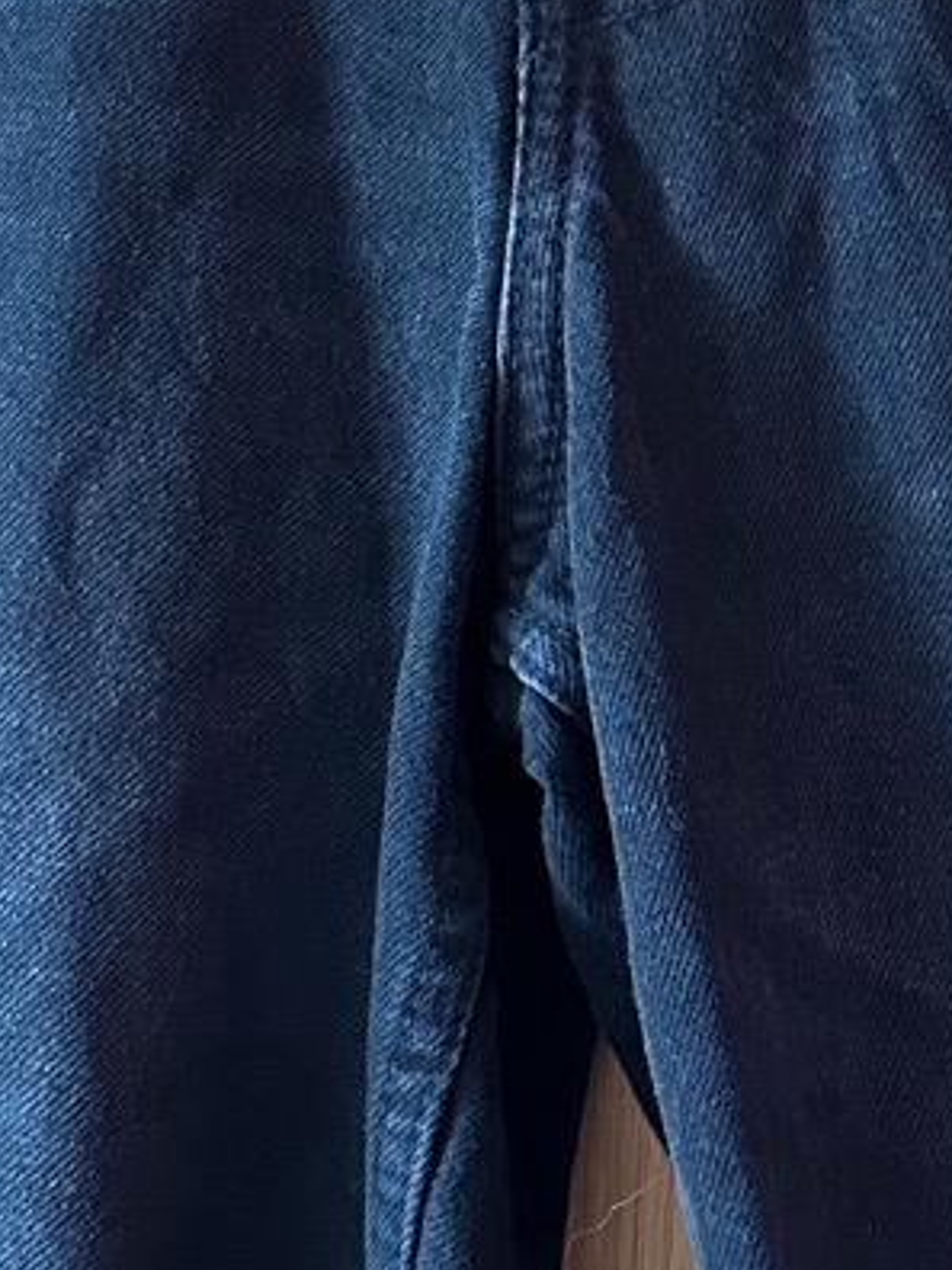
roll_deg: -2.2
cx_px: 664
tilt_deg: +0.1
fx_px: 3557
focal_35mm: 97
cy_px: 266
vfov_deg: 20.0
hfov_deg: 15.2
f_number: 1.78
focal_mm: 6.86
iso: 1000
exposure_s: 1/41
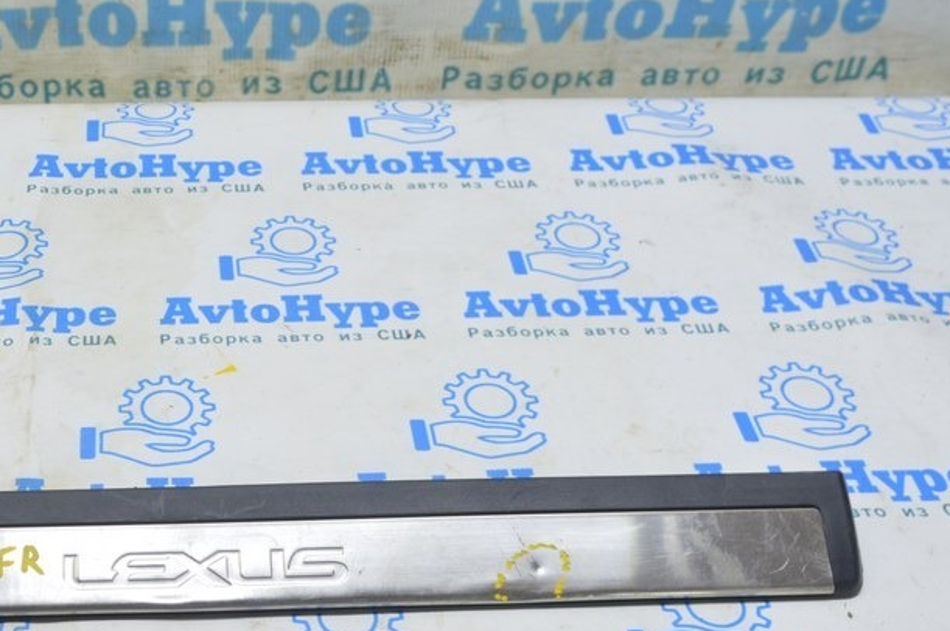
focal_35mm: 58
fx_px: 1525
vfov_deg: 23.3
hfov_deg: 33.4
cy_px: 410
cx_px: 162
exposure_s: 1/20
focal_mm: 23
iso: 400
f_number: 5.6
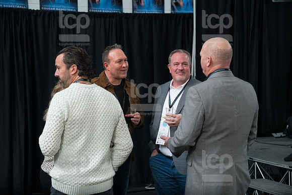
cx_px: 146
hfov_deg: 24.8
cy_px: 98
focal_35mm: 82
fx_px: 665
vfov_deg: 16.7
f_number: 5.6
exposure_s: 1/250
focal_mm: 82
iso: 4000
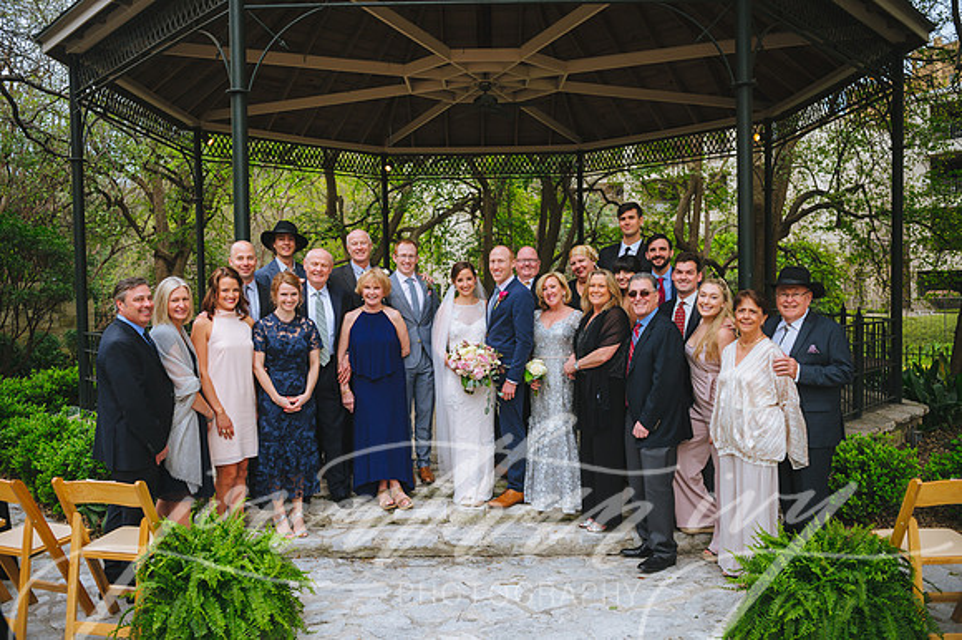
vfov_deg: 44.9
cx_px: 481
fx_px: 774
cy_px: 320
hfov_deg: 63.7
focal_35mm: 29
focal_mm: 29
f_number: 2.8
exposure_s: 1/1600
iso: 400
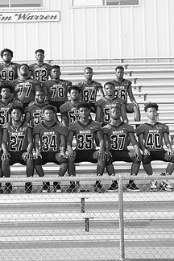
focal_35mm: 95
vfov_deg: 21.4
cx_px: -7
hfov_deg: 14.1
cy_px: 106
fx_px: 689
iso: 200
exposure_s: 1/400
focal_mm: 35
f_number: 4
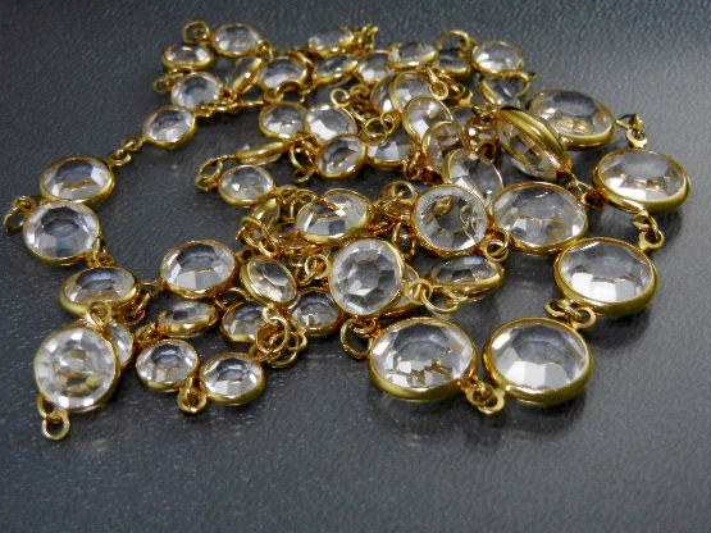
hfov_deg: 28.6
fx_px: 1396
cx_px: 359
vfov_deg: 21.6
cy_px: 277
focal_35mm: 68
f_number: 8
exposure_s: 1/30
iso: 800
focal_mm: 10.6
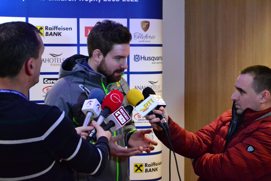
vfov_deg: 18.9
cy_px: 90
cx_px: 136
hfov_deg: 28.1
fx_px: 542
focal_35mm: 72
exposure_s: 1/60
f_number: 5.6
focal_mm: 48
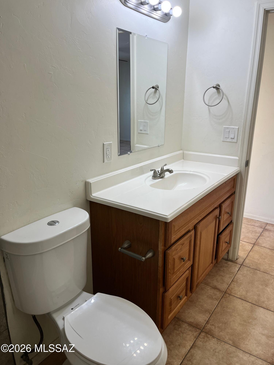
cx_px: 137
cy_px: 182
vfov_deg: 67.3
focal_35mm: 26
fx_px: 274
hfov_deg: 53.1
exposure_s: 1/120
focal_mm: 5.1
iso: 50
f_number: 1.6
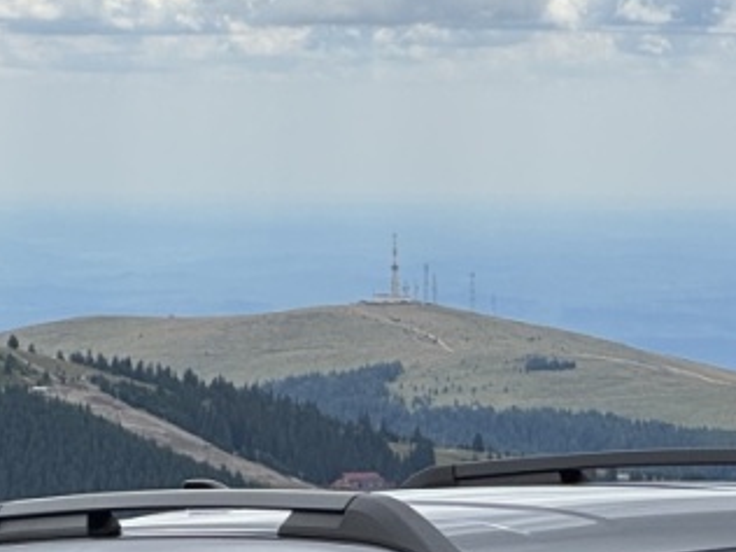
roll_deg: -0.3
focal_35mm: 292
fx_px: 6208
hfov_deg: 6.8
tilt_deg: -5.1
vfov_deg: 5.1
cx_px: 792
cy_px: 792
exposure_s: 1/821
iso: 25
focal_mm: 9
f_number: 2.8
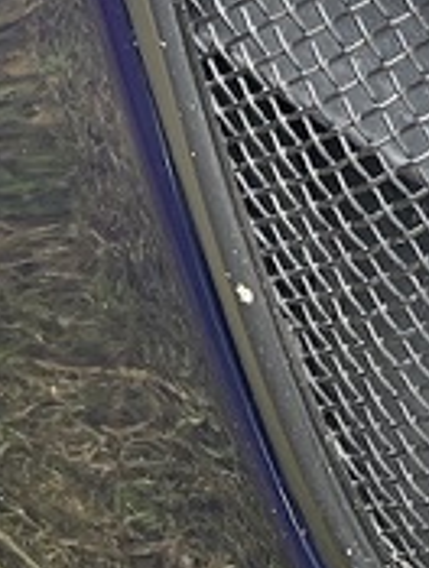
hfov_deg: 10.2
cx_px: 309
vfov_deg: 13.2
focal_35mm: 146
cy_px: -81
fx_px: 2404
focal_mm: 5.1
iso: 125
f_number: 1.6
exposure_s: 1/121
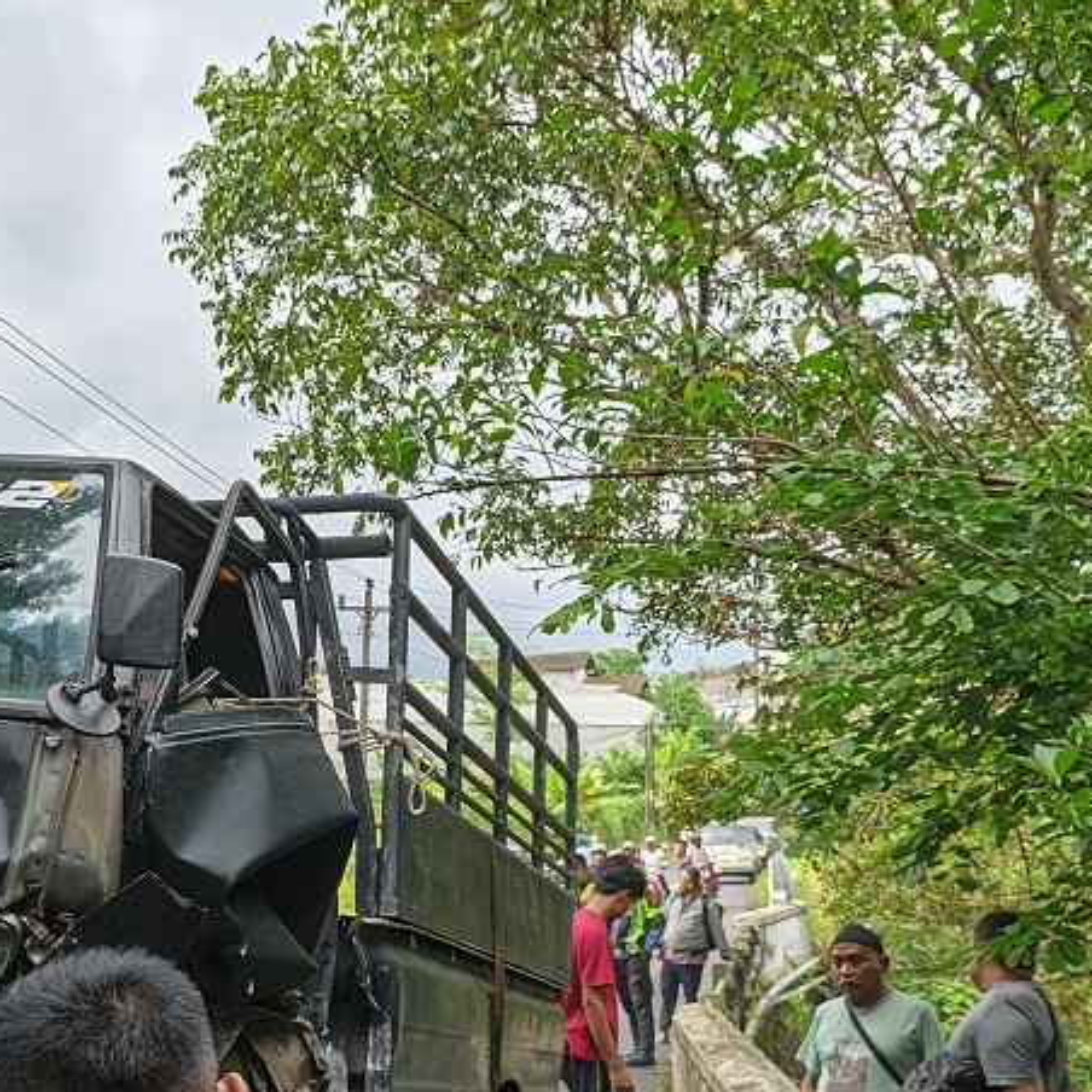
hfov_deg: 36.9
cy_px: 730
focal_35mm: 45
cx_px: 307
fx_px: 1606
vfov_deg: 37.1
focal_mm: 5.56
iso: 50
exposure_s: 1/139
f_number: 1.8
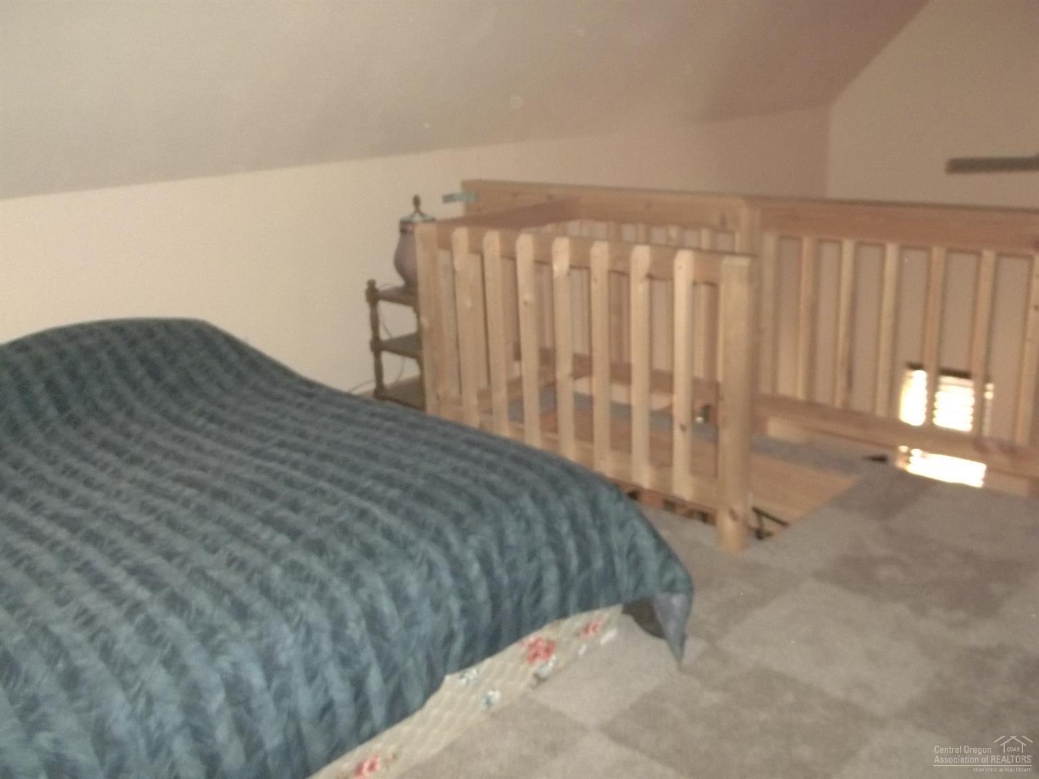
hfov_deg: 55.4
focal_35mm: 33
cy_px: 390
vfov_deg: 42.9
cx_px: 520
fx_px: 990
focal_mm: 5.9
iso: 400
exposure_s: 1/30
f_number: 3.3
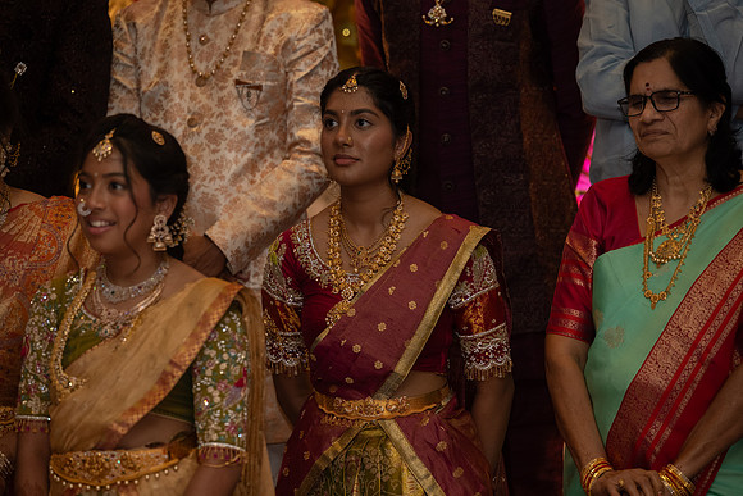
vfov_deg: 8.3
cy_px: 248
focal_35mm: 165
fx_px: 3406
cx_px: 372
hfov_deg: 12.4
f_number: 3.5
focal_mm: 165
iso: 1000
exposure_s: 1/160
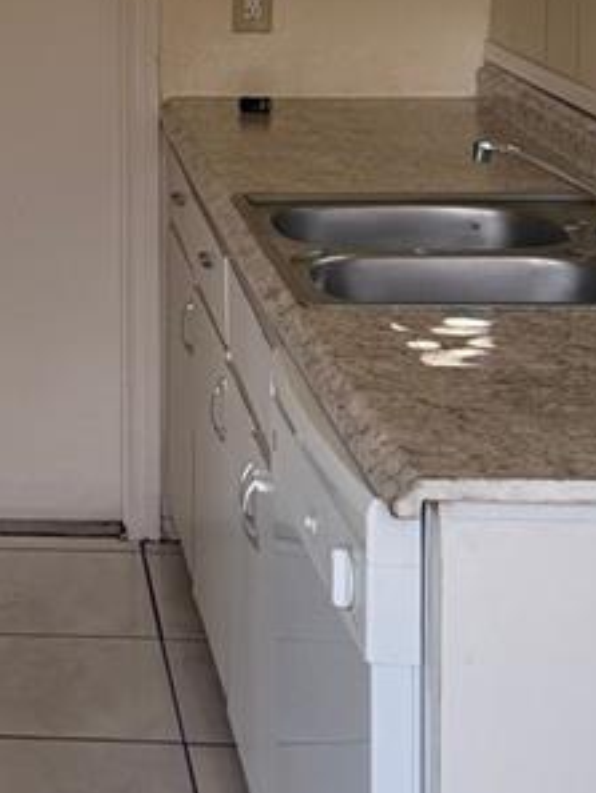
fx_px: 2225
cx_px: -174
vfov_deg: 19.6
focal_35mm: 97
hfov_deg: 14.6
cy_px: 3
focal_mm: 6.76
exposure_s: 1/251
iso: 100
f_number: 1.78
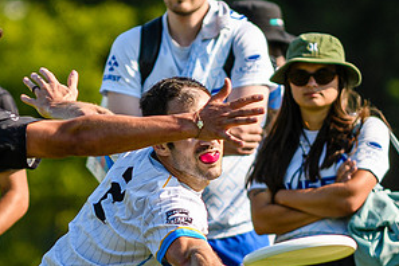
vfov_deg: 1.1
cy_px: 234
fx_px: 13377
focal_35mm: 1207
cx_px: 60
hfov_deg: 1.7
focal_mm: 200
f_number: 3.2
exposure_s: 1/1250
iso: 100
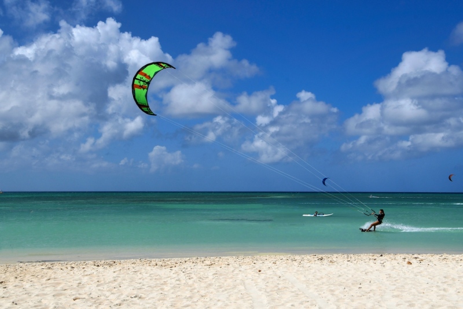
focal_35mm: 48
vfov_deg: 28.1
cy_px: 154
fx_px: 618
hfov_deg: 41.1
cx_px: 232
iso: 400
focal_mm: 32
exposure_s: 1/800
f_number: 14
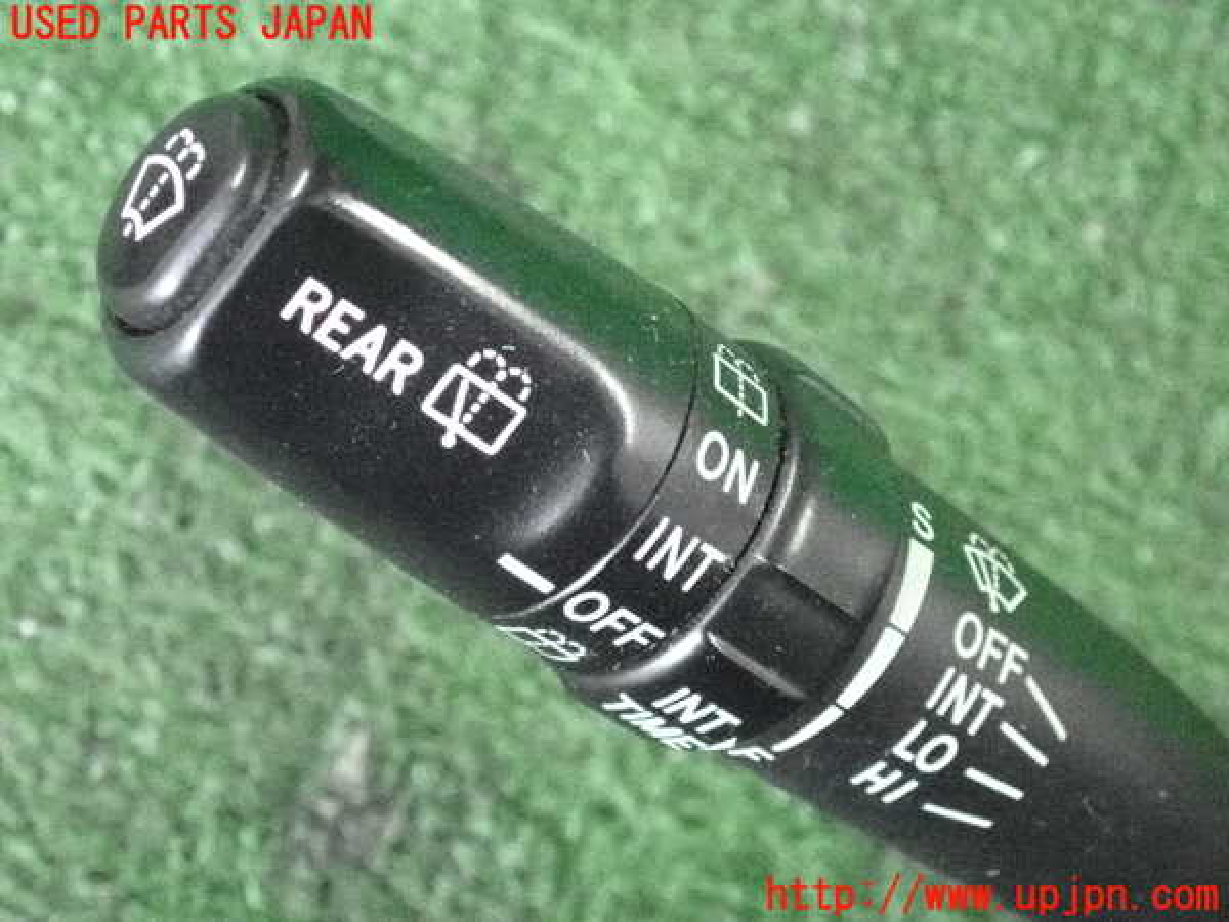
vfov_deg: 14.8
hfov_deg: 19.6
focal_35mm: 100
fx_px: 3550
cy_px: 461
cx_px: 614
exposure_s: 1/125
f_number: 4.9
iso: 12800
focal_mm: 18
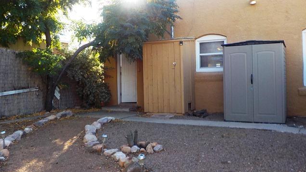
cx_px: 154
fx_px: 268
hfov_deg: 59.5
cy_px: 77
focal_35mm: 33
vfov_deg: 35.6
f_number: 3.3
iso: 125
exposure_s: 1/200
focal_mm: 4.1
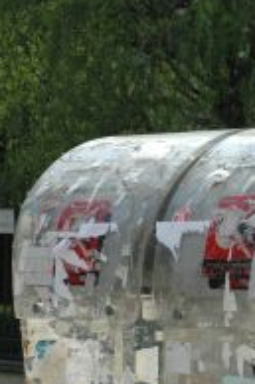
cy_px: 437
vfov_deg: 12.4
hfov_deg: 8.3
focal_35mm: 163
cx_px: 292
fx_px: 1735
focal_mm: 44
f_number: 13
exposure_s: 1/160
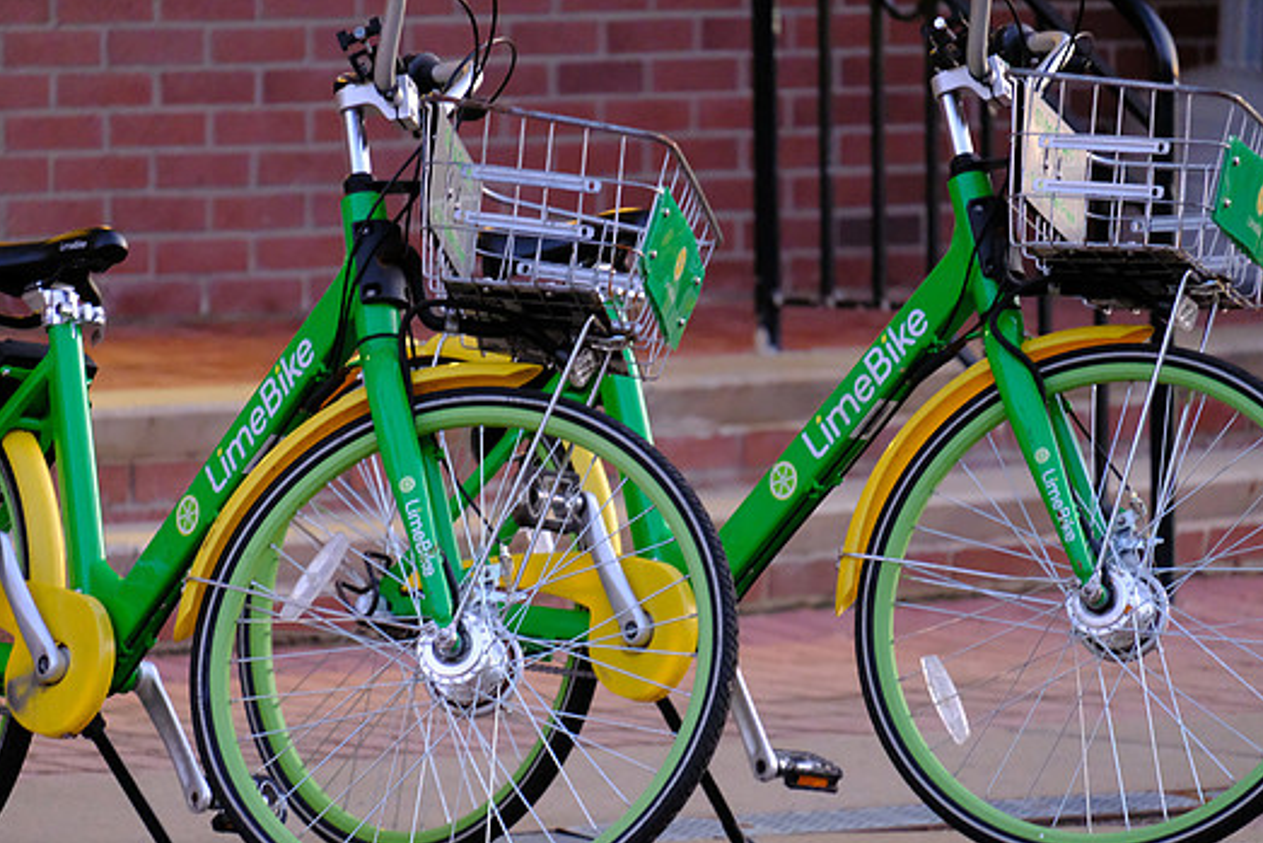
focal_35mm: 333
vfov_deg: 4.1
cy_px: 463
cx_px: 604
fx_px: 11685
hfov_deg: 6.2
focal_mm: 200
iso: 6400
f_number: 4.8
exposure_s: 1/56
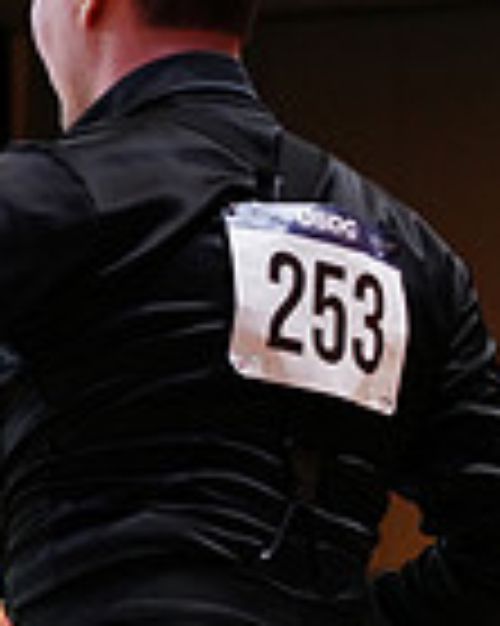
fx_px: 5444
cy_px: 1000
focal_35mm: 294
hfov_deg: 5.2
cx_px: 20
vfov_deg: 6.5
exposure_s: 1/250
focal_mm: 75
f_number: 4
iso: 2500
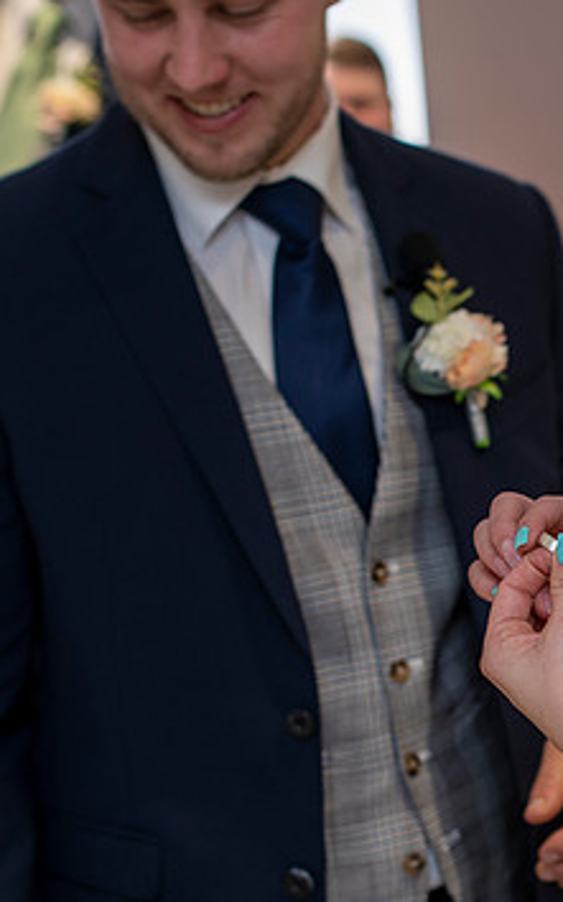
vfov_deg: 22.7
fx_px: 2236
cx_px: 602
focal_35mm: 91
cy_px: 614
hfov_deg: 14.1
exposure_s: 1/100
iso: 200
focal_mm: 35
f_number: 2.5
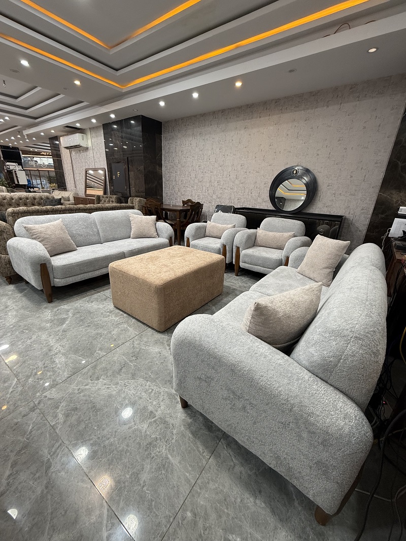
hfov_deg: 85.7
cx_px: 203
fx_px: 219
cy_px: 270
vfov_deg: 102.1
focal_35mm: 14
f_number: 2.2
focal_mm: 2.22
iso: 125
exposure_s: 1/100
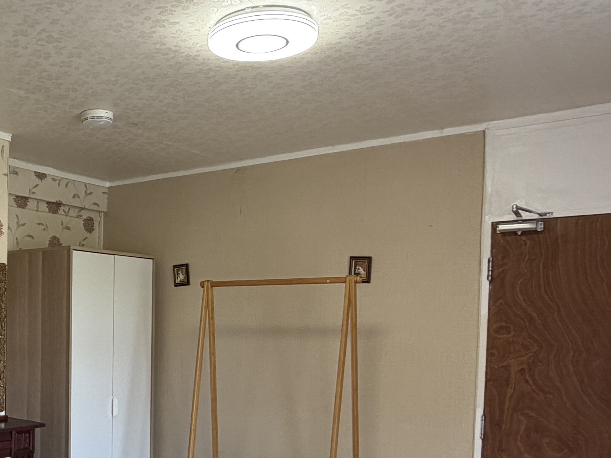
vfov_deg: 34.3
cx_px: 70
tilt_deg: -3.1
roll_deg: -0.6
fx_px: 724
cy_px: 355
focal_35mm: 41
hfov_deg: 42.3
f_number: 2.2
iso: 160
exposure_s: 1/121
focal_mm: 2.22
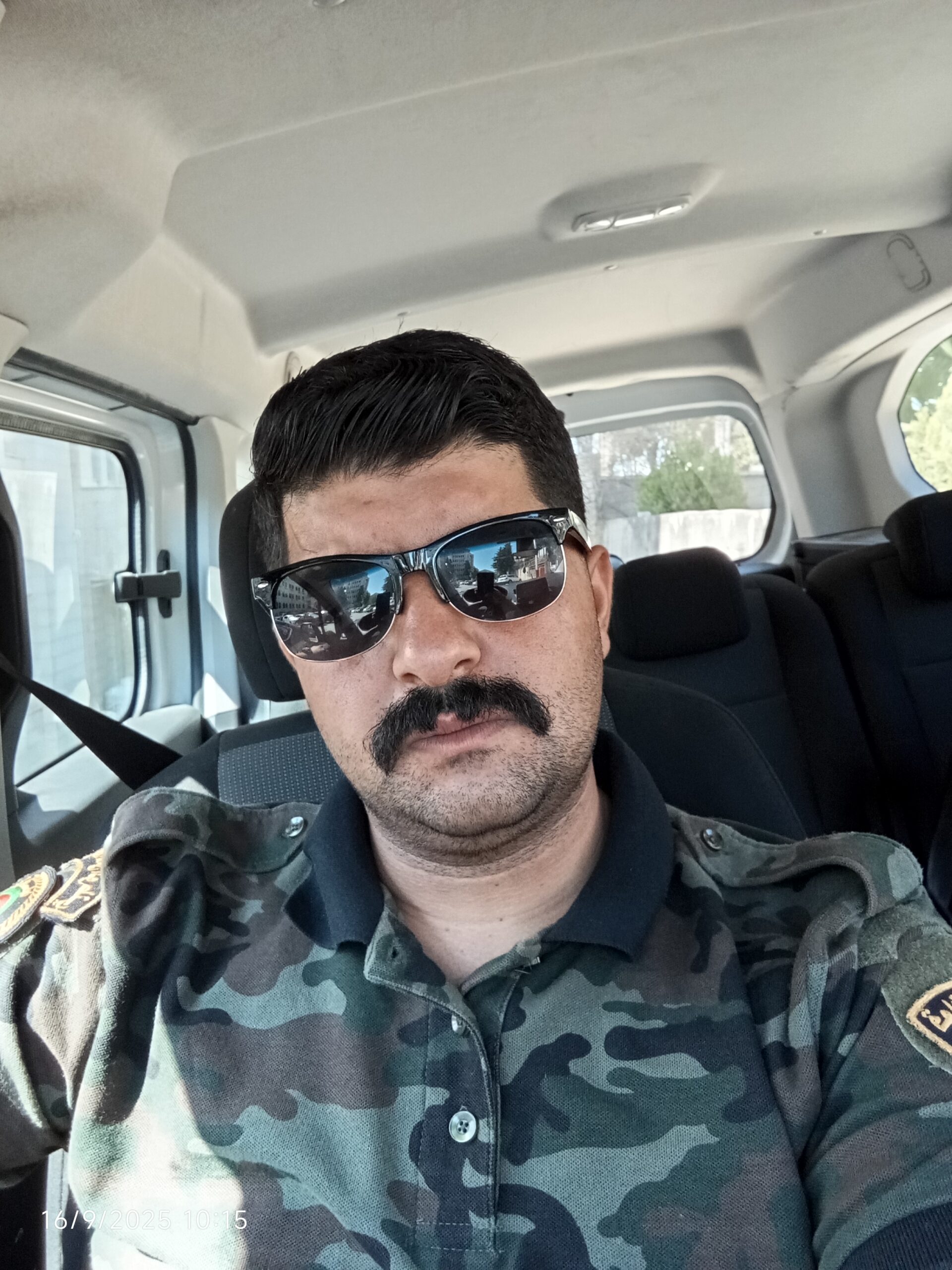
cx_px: 476
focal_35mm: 26
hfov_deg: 53.1
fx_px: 953
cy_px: 635
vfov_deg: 67.3
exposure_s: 1/100
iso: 107
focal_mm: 2.79
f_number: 2.05
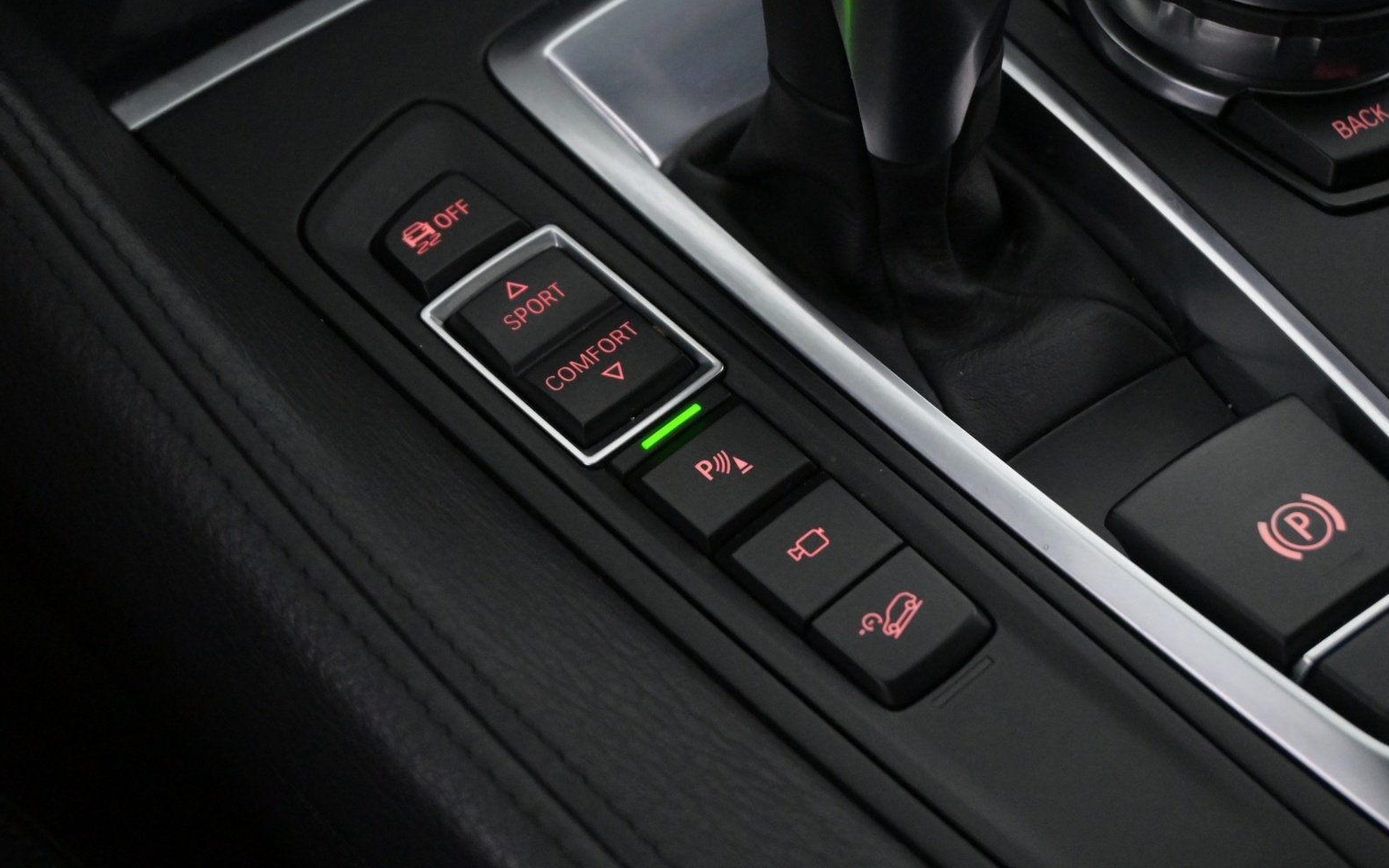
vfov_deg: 21.6
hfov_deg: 34.0
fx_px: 2271
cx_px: 701
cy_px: 425
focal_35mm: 60
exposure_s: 1/60
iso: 5000
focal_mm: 38
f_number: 5.6
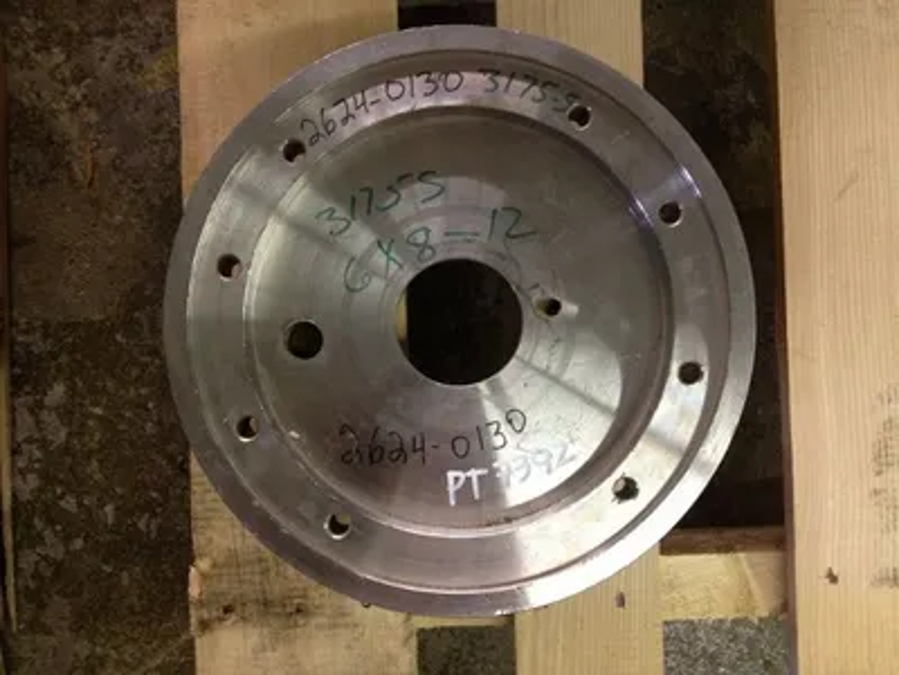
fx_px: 909
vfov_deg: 40.7
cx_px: 450
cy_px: 338
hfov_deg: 52.6
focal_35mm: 35
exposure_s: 1/20
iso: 200
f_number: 2.4
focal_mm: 4.28
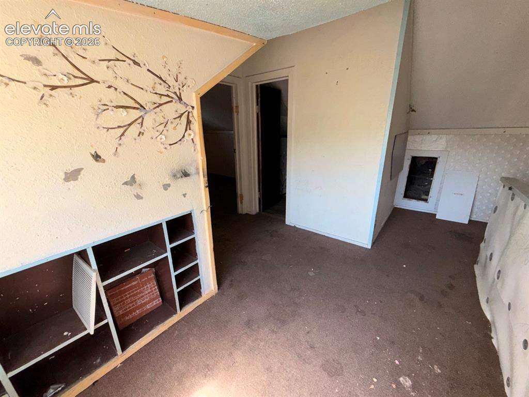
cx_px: 264
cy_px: 198
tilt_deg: -17.6
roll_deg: +1.0
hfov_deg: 102.1
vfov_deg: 85.7
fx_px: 214
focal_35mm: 14
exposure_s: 1/122
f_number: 2.2
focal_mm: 2.22
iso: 64
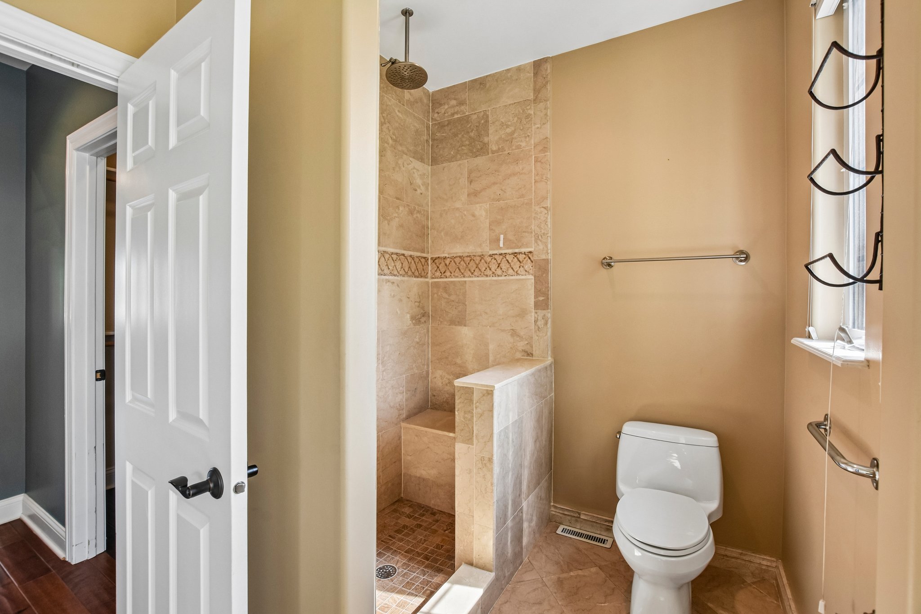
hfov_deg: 100.4
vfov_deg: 77.3
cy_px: 307
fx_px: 384
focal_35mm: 15
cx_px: 460
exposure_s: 1/125
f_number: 8
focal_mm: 10
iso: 400
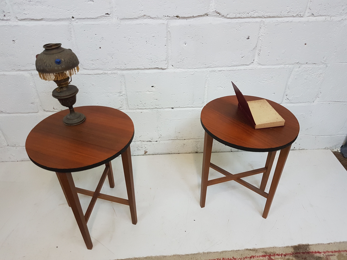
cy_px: 130
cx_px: 174
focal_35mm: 26
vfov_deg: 53.1
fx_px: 261
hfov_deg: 67.3
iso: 125
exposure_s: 1/50
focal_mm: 4.2
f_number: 1.7
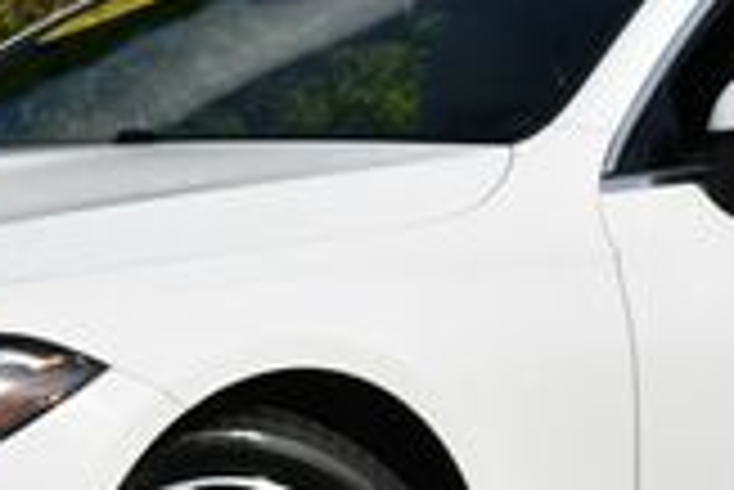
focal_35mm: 204
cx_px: 297
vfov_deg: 6.7
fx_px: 4163
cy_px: 166
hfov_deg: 10.1
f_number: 9
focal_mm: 26
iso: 100
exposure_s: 1/400
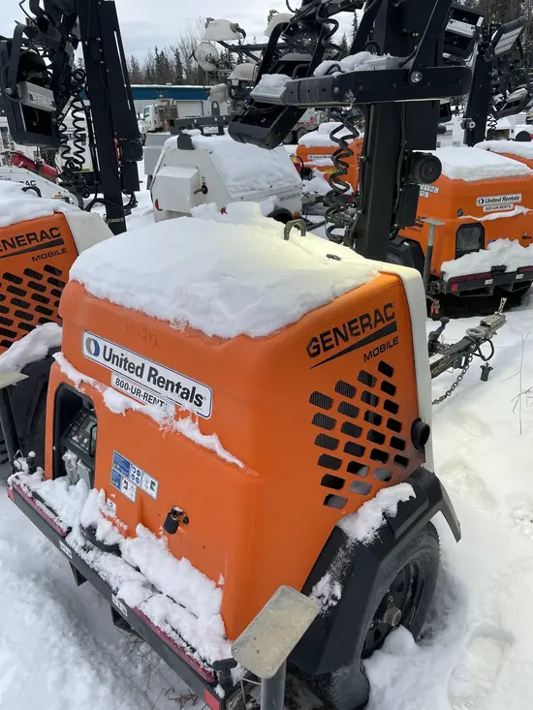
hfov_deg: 53.1
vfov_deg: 67.3
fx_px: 534
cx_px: 266
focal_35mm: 26
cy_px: 355
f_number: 1.6
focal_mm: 4.2
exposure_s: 1/2681
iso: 32
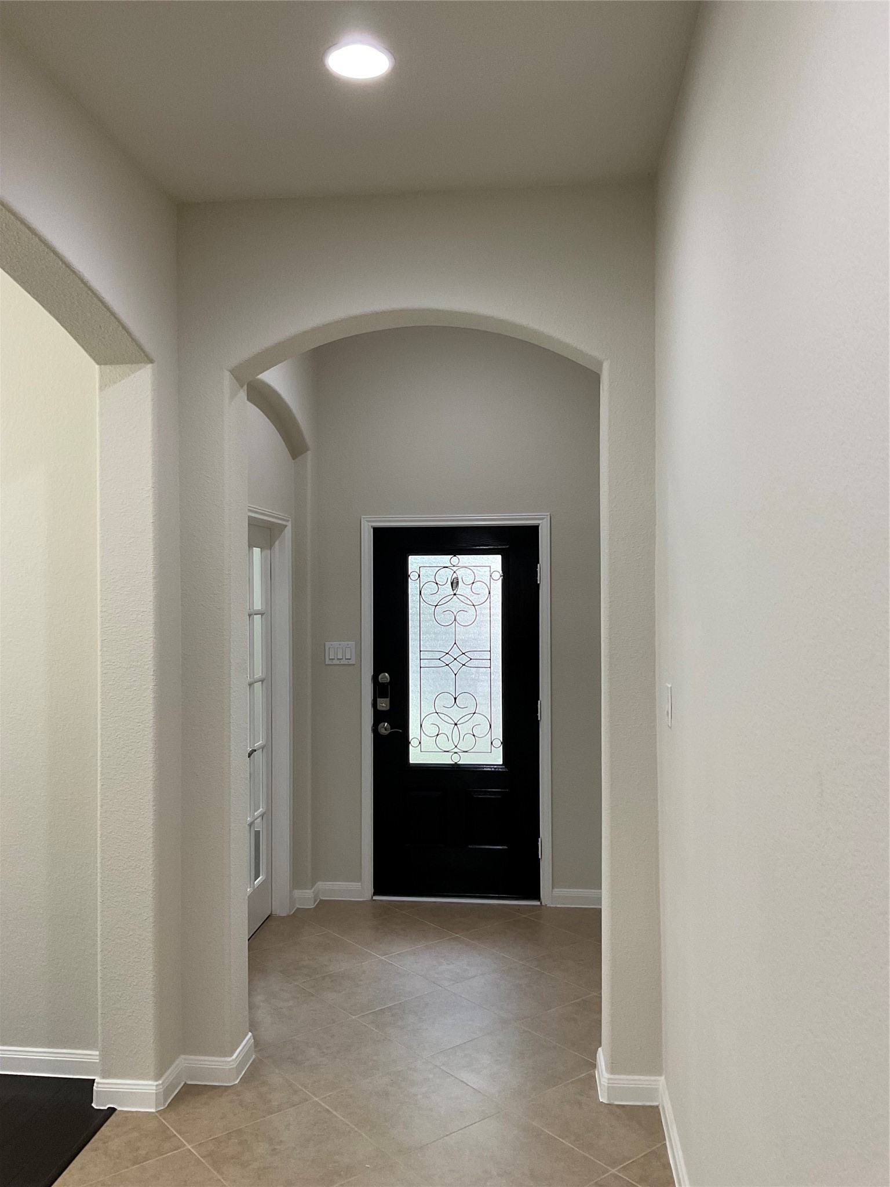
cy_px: 594
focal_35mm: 29
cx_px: 445
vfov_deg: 61.7
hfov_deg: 48.2
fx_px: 994
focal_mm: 3
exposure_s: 1/60
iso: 100
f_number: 1.8
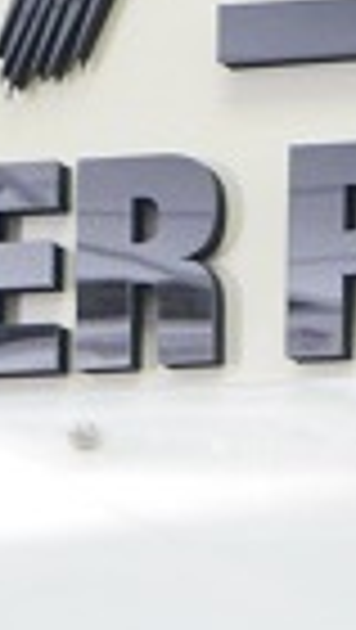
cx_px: -11
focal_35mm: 463
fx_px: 7751
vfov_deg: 4.6
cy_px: 1305
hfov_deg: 2.6
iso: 640
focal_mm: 35
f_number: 2.8
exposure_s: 1/250
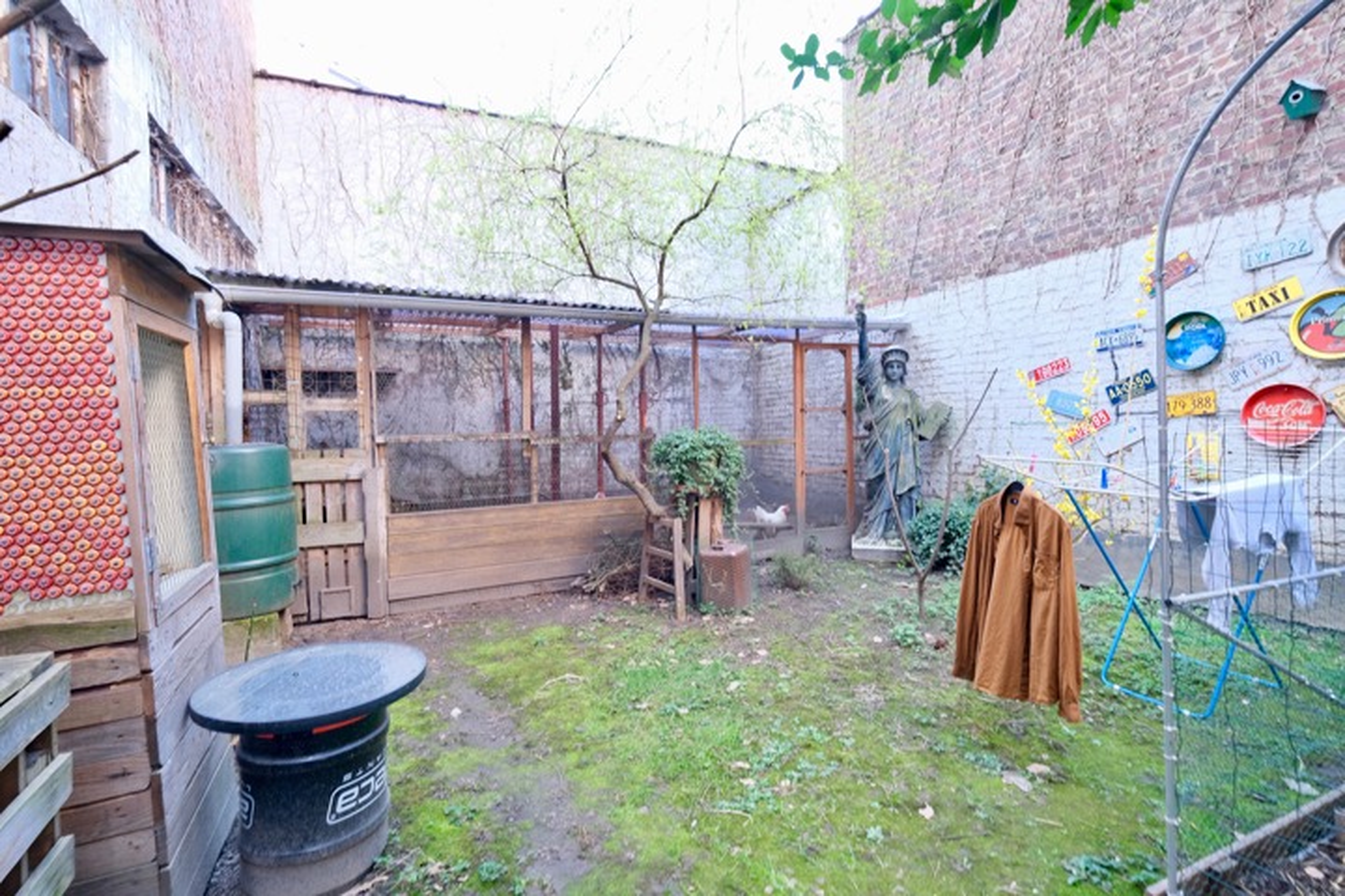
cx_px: 672
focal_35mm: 16
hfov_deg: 96.7
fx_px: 598
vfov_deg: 73.7
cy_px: 448
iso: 400
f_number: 4
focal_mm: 10.5
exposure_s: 1/30
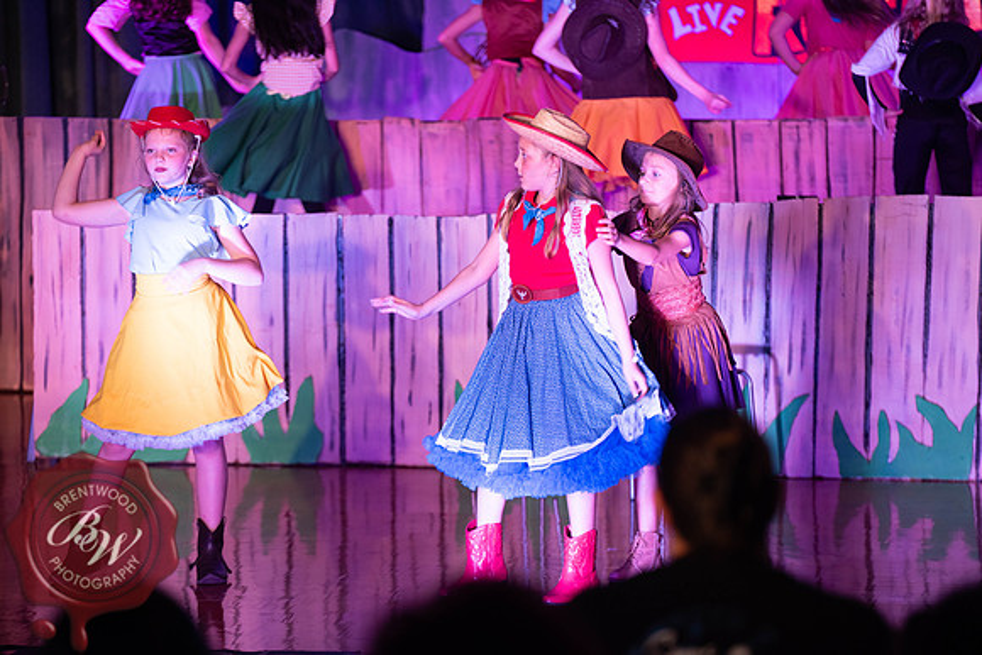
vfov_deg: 9.5
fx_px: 3956
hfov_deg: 14.2
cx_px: 491
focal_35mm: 145
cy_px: 328
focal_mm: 145
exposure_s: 1/160
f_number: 2.8
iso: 800
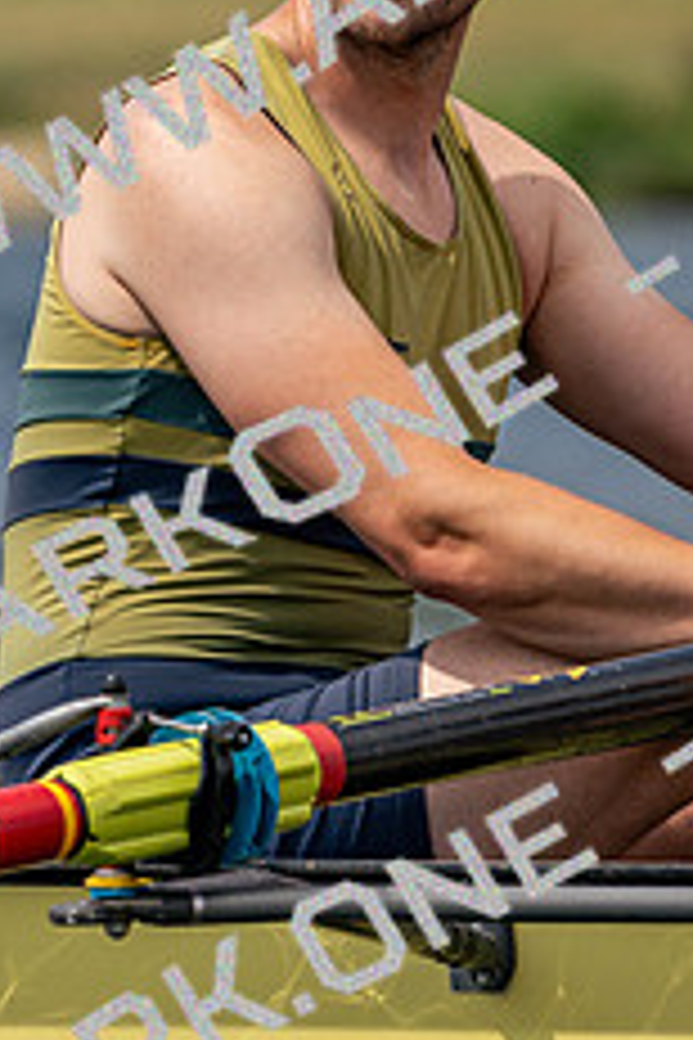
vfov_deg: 2.2
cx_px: 423
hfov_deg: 1.5
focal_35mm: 943
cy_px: 299
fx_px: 27227
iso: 200
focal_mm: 376
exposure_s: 1/1600
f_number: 6.3
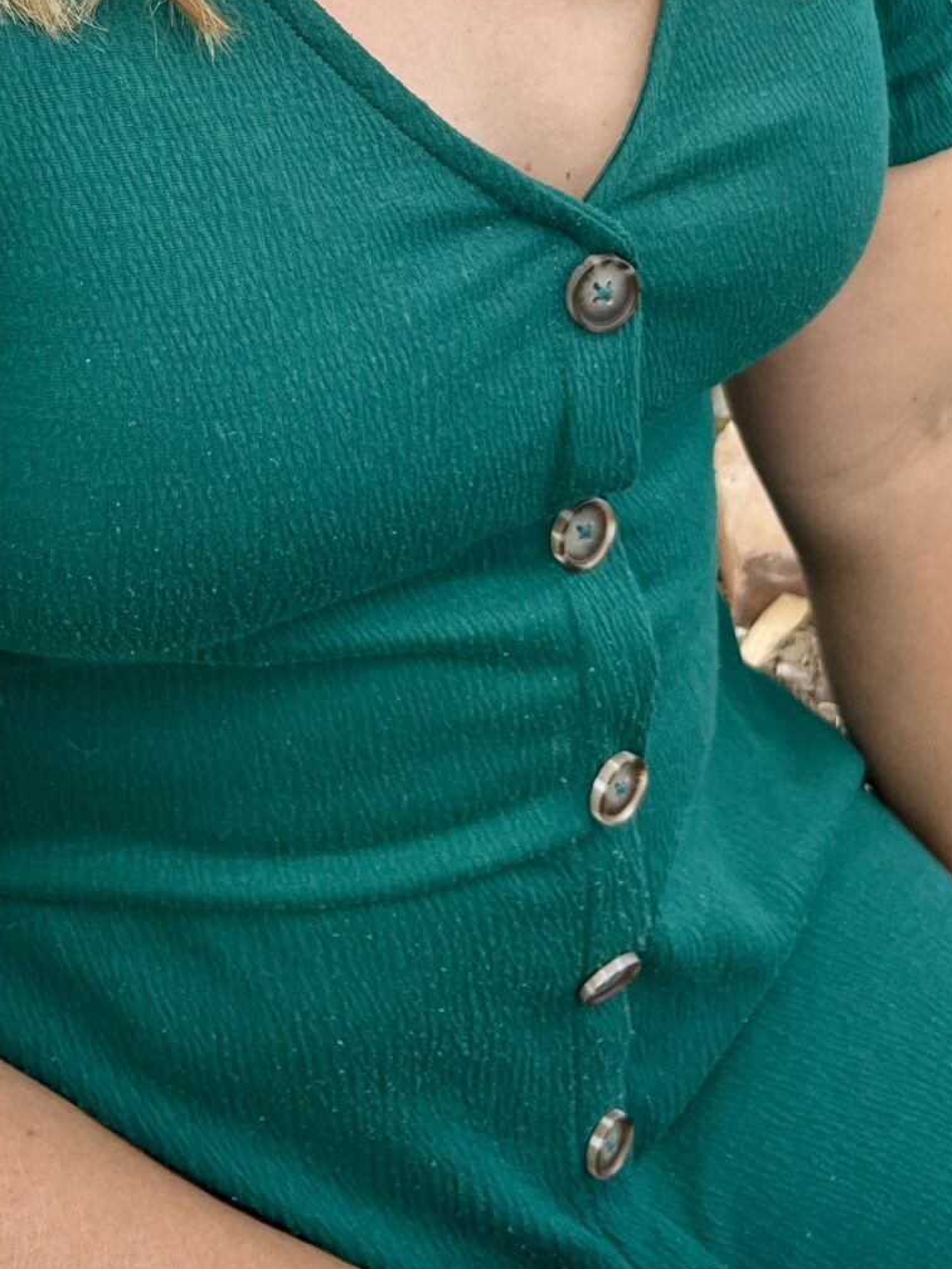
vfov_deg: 26.7
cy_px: -176
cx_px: 393
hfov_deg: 22.2
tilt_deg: -28.2
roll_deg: -1.0
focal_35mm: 66
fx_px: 2420
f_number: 1.6
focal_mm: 5.1
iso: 50
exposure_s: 1/532
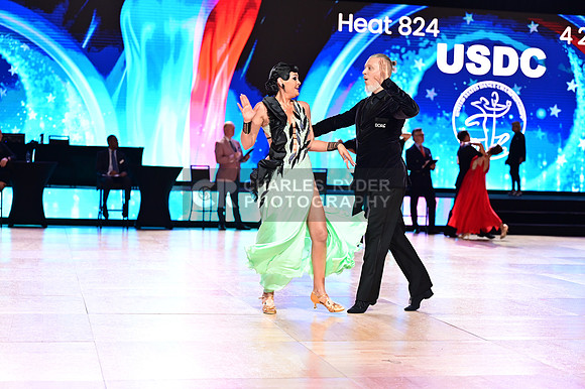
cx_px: 292
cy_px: 194
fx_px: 1137
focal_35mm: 70
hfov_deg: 28.9
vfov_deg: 19.4
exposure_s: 1/400
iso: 1600
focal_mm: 70
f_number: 2.8
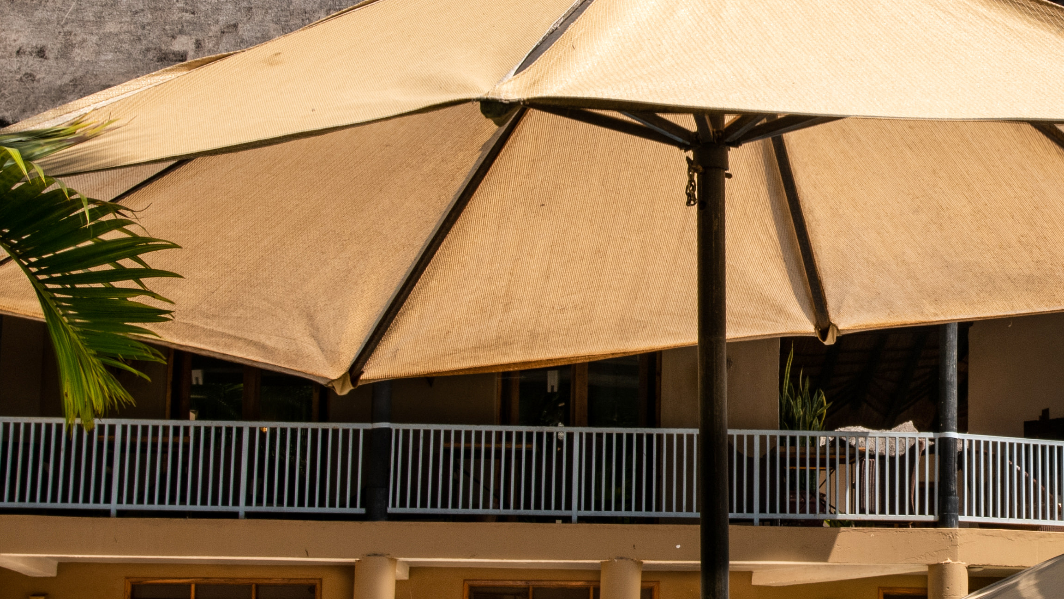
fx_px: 2539
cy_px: 270
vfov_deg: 13.4
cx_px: 971
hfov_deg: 23.0
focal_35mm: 90
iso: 200
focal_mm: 24
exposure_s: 1/250
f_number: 13
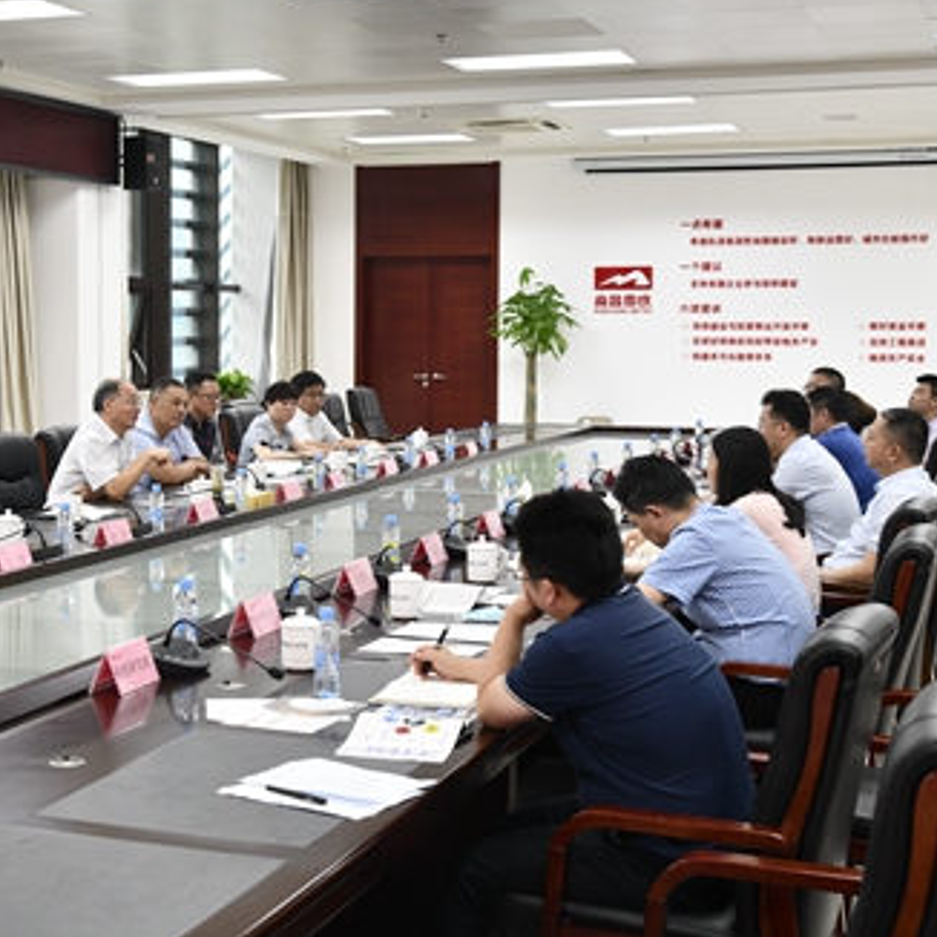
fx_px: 1837
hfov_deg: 28.3
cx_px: 259
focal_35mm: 60
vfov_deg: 28.6
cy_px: 464
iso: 1600
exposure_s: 1/60
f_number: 5.6
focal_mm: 46
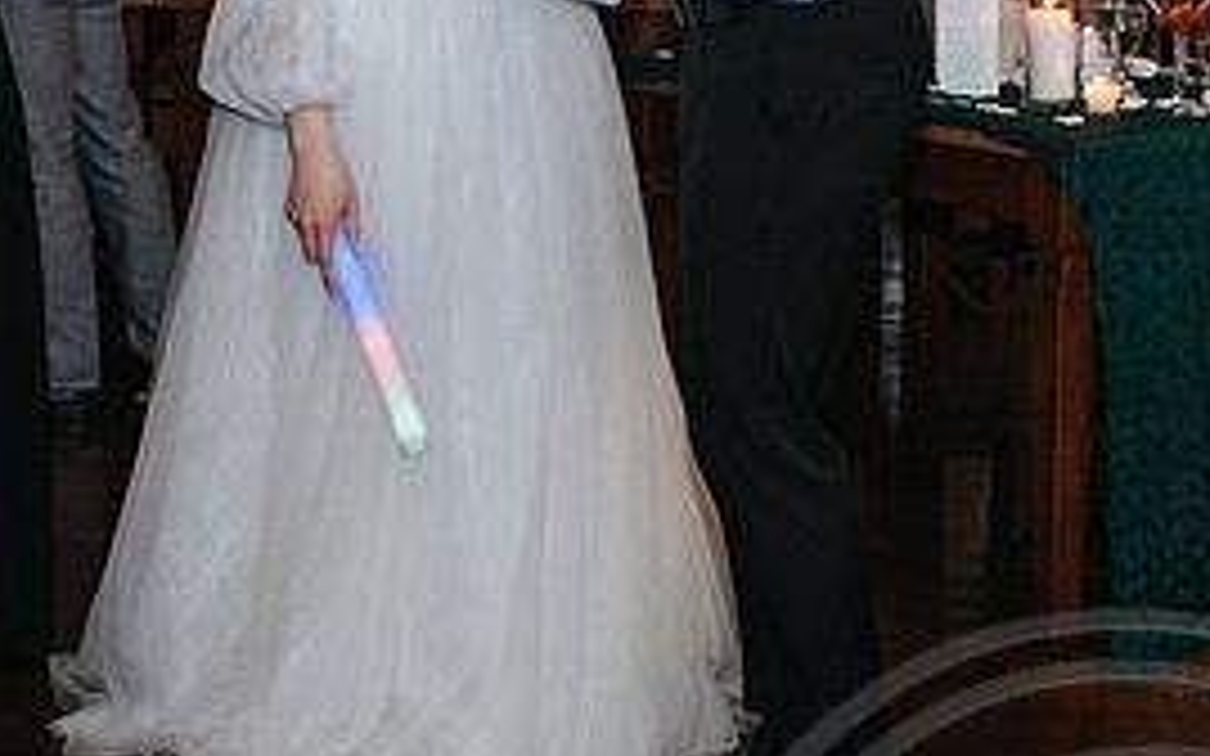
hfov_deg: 22.1
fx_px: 3099
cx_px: 549
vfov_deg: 13.8
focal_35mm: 94
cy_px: 181
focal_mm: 35
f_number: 3.2
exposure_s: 1/200
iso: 800
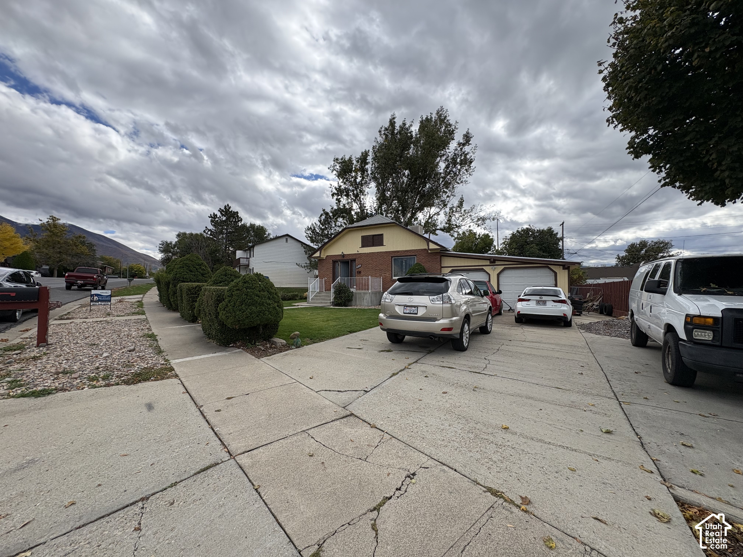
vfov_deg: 85.7
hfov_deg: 102.1
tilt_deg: +2.4
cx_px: 372
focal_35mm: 14
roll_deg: +0.0
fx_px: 300
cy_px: 278
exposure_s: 1/1789
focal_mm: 2.22
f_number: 2.2
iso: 64
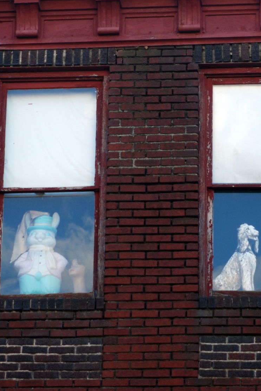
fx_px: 1969
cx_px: 160
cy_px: 221
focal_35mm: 181
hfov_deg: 7.6
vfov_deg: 11.4
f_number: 4.5
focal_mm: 70
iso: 200
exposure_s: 1/320
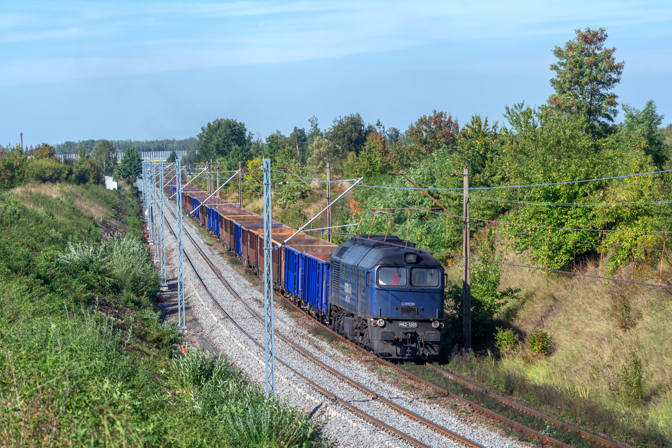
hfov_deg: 15.9
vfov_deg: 10.6
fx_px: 2408
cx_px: 336
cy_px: 224
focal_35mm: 129
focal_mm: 86
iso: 100
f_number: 8
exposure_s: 1/320
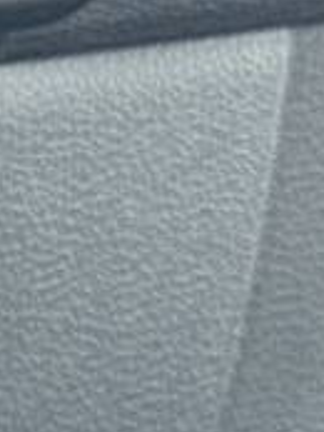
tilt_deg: -33.1
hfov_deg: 4.1
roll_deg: -4.9
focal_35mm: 332
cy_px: 677
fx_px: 4138
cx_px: -1059
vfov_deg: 5.9
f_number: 1.78
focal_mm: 6.76
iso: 250
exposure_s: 1/45
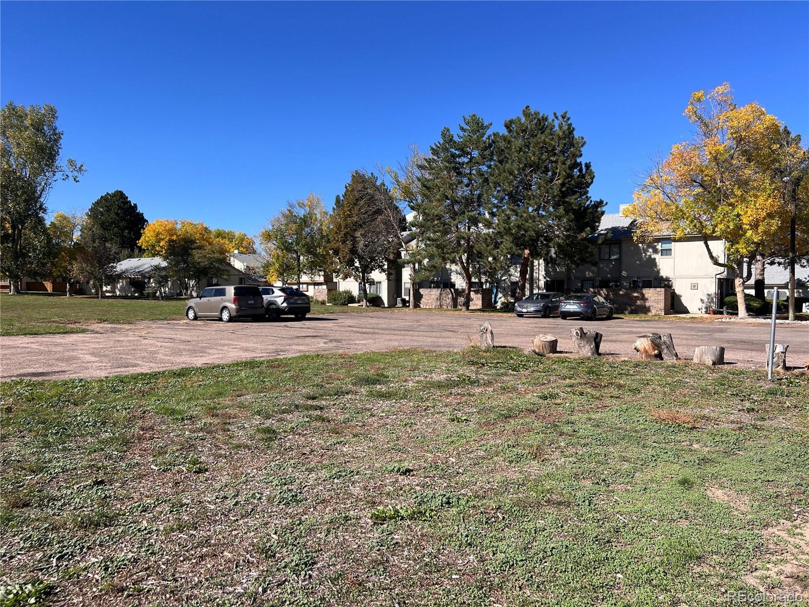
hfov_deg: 67.3
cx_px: 404
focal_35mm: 26
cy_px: 304
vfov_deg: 53.1
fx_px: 608
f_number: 1.5
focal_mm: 5.7
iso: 50
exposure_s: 1/3571
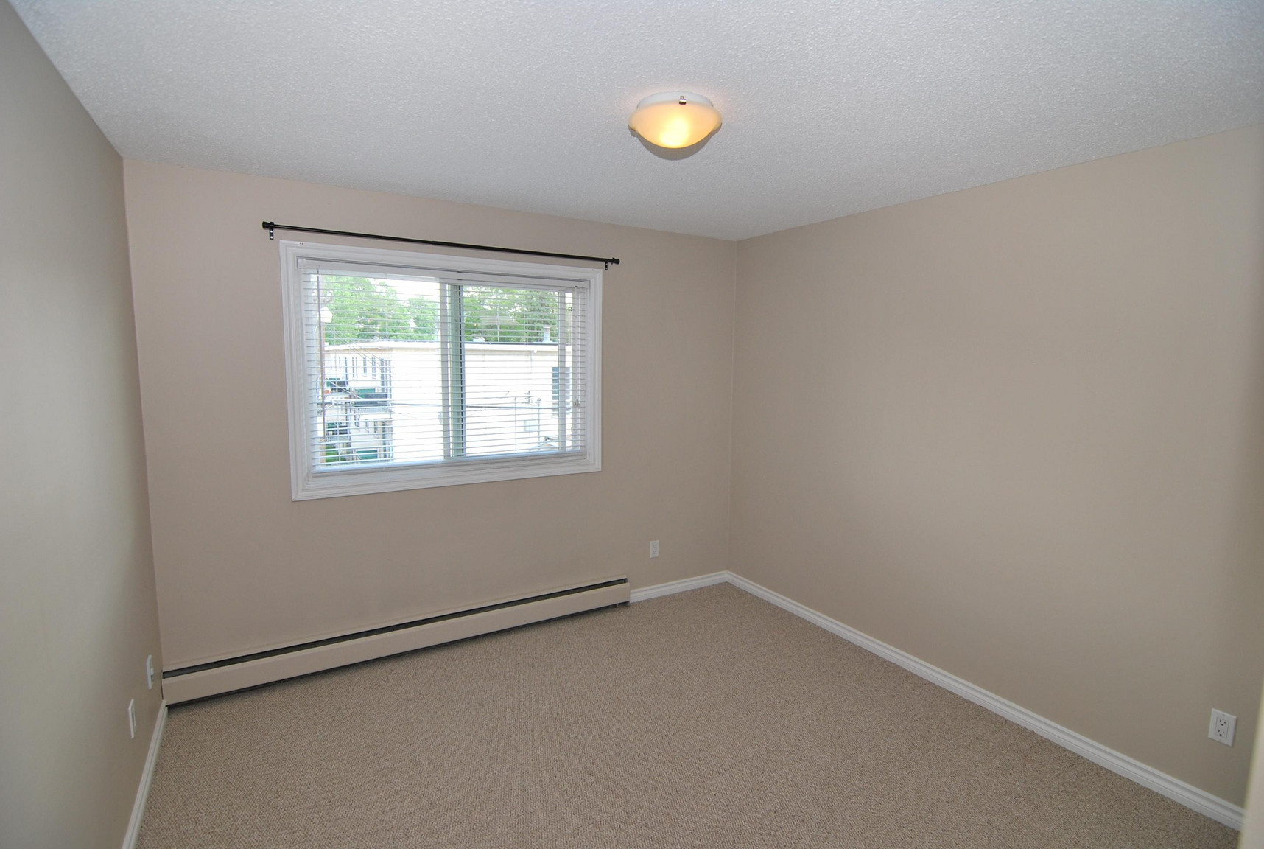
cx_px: 632
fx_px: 581
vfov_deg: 72.3
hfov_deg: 94.9
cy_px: 424
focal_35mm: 16
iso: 200
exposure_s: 1/80
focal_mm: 11
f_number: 4.5
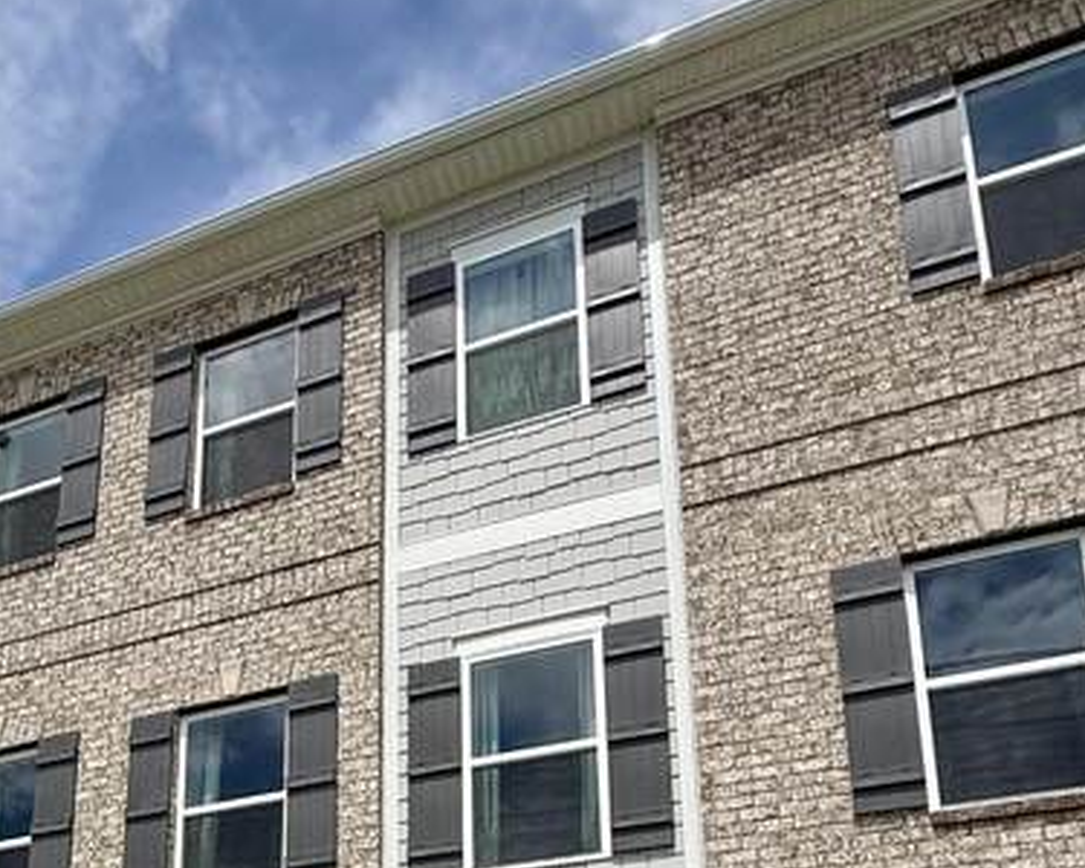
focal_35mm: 35
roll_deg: -1.8
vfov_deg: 34.0
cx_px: 336
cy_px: 1042
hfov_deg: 50.3
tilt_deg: +13.5
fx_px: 1124
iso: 50
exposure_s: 1/4425
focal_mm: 2.22
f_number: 2.2
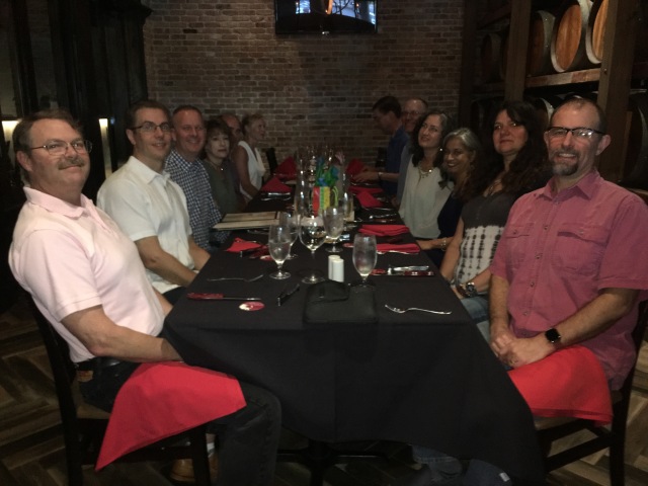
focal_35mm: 29
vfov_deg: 48.2
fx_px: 543
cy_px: 243
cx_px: 324
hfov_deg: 61.7
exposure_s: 1/16
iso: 250
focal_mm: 4.15
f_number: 2.2
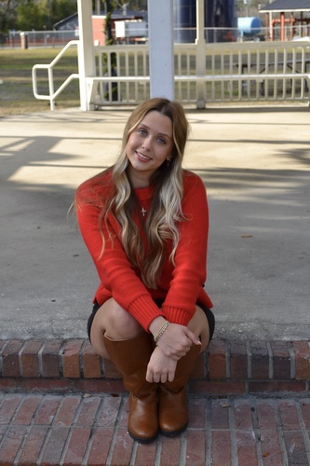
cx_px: 155
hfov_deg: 25.0
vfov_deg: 36.9
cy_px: 233
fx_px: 698
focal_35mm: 54
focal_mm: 36
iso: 100
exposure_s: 1/160
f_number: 6.3
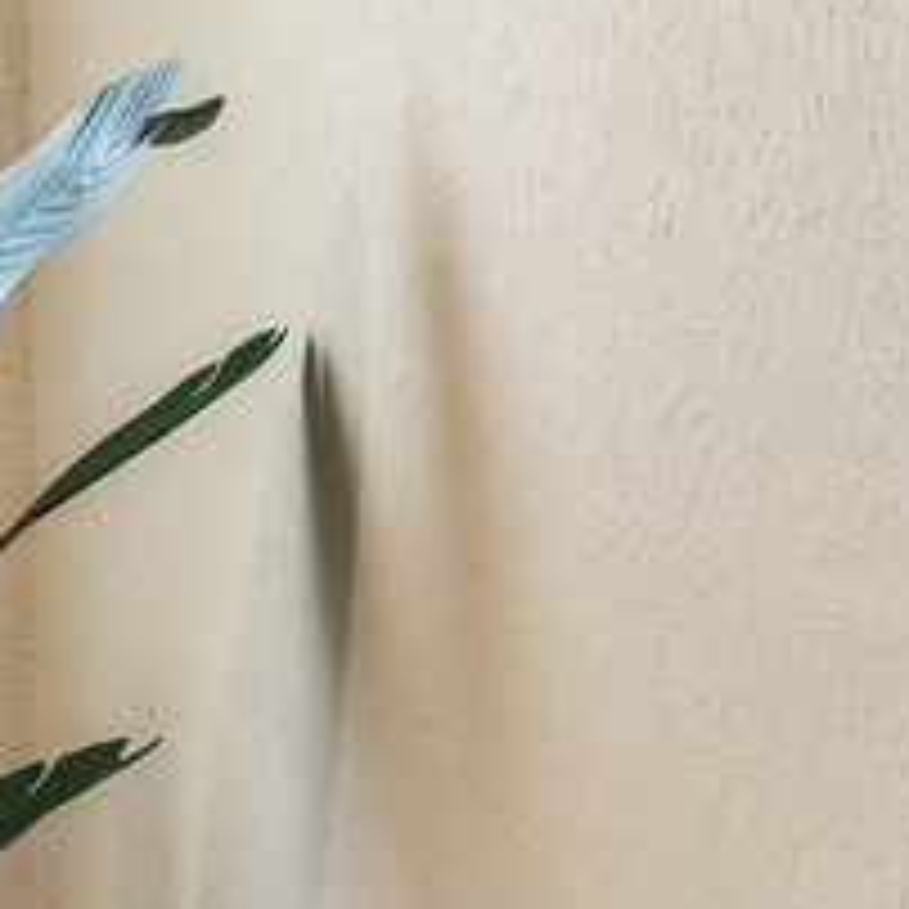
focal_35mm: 109
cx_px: -2367
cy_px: 292
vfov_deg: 15.9
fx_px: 3238
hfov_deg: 9.2
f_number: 8
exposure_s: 1/25
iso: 320
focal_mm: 11
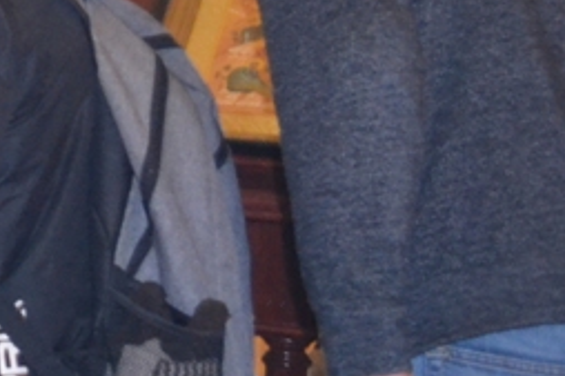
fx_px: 1898
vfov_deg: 11.2
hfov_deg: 14.2
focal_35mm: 121
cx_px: -565
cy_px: 3
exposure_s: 1/60
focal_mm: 20
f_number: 3.8
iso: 2500
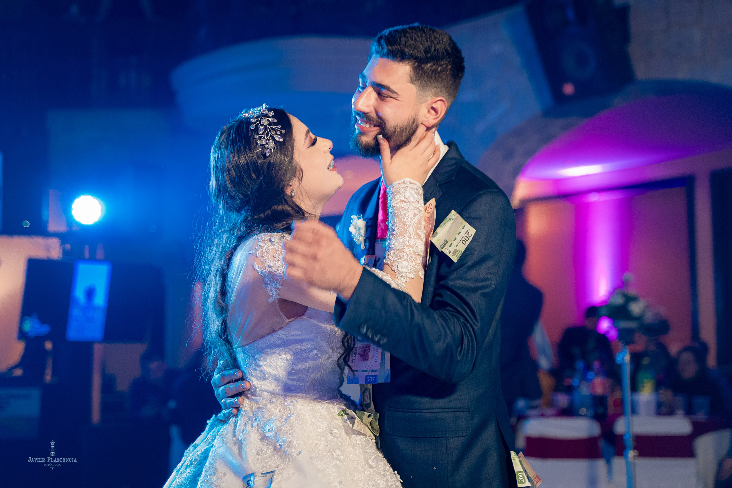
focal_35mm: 58
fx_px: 1179
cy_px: 244
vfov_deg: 23.4
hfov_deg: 34.5
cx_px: 366
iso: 4000
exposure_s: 1/200
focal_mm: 58
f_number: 3.2
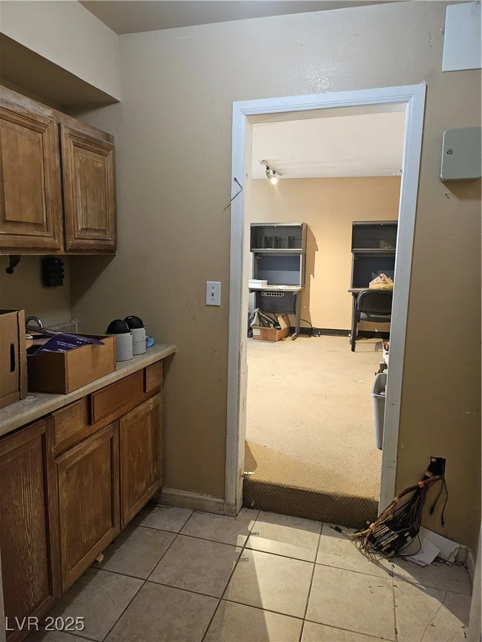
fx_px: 446
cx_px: 241
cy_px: 321
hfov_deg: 56.8
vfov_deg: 71.6
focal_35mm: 24
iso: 640
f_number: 1.8
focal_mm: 5
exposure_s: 1/120
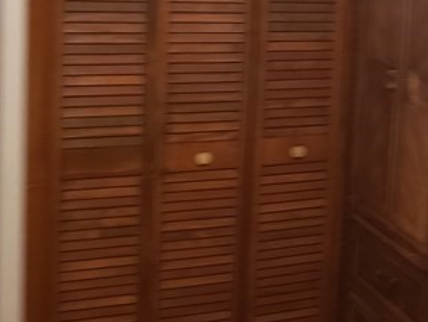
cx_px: 533
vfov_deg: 16.8
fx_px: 1077
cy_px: 56
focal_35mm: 87
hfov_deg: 20.8
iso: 250
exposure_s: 1/30
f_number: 1.5
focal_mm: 4.3
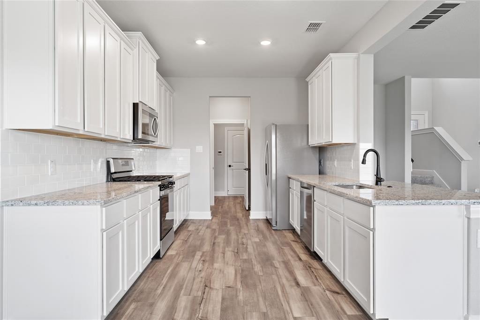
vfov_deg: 59.5
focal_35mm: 21
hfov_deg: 81.2
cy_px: 160
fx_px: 280
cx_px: 240
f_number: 10
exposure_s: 2
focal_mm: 21
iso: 320
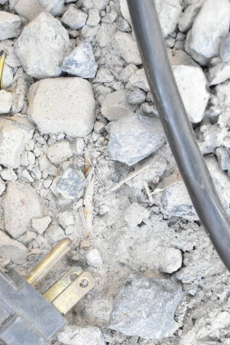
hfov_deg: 20.5
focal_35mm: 66
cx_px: 67
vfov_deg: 29.8
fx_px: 632
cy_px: 279
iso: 1600
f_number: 6.3
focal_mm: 26
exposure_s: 1/250
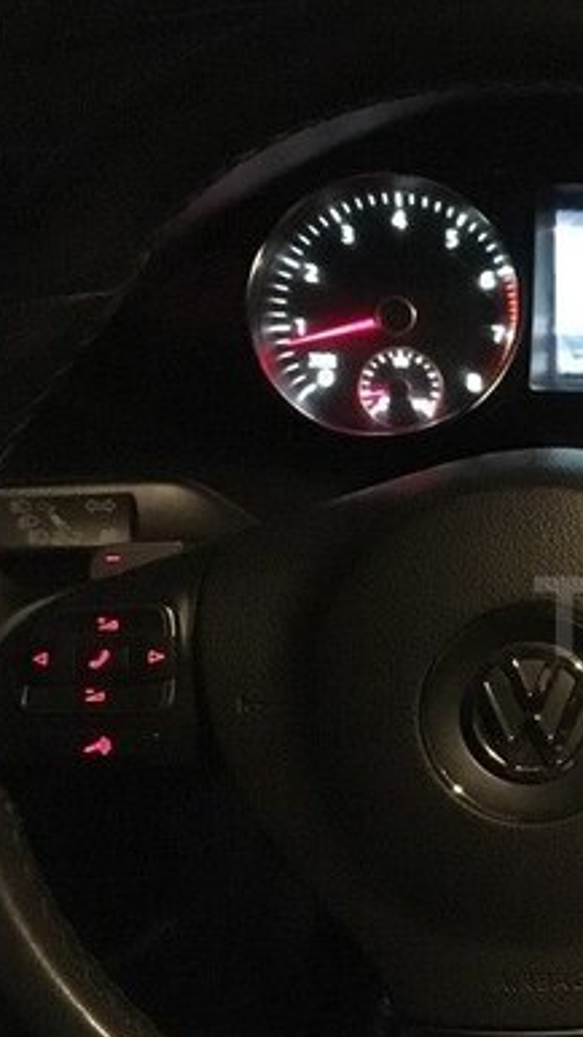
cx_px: 809
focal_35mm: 54
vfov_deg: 38.4
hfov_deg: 19.9
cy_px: 617
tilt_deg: -33.0
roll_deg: -3.5
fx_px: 1485
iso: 2000
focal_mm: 4.15
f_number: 2.2
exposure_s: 1/17
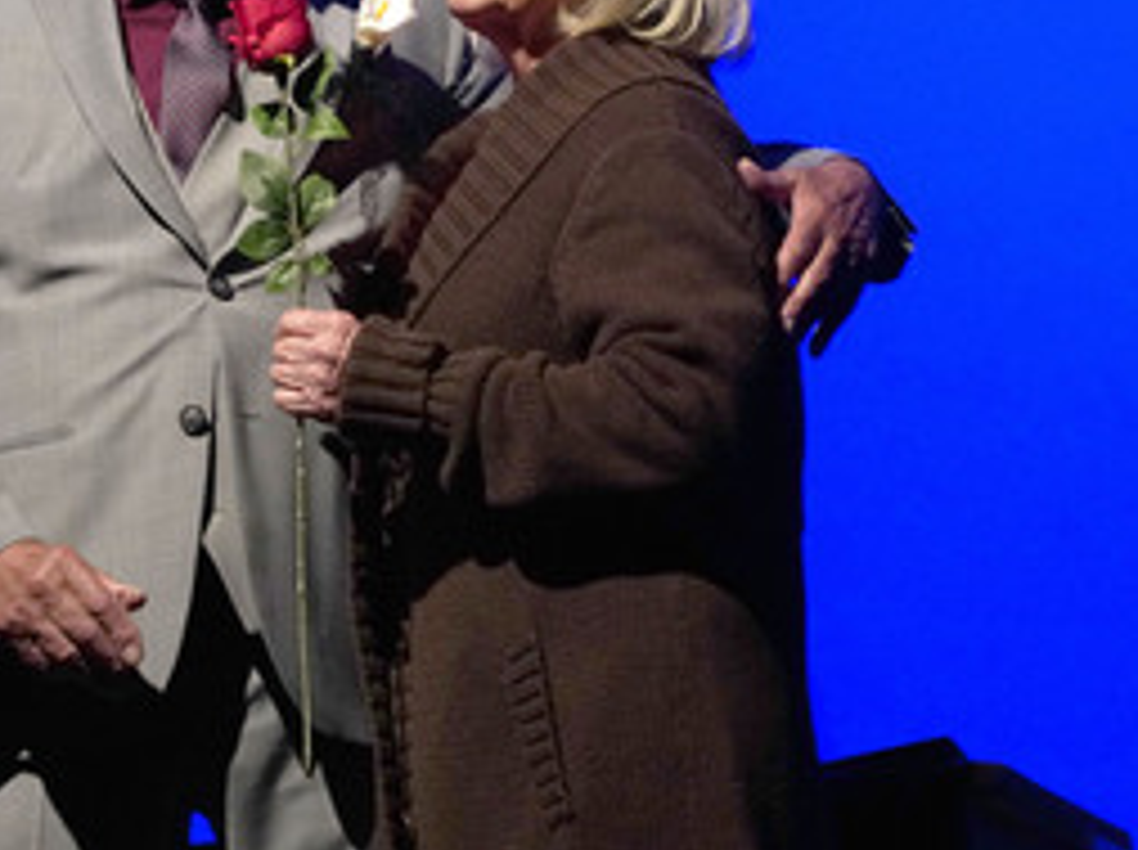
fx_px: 6927
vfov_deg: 7.0
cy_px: 234
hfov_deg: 9.4
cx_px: 326
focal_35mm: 211
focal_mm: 123
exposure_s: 1/200
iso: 3200
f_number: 5.6
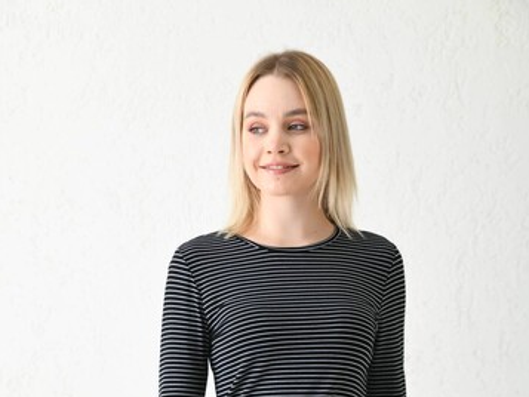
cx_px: 264
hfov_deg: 20.4
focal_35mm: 96
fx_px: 1468
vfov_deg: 15.3
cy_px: 341
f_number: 5.6
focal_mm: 66
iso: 100
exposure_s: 1/160
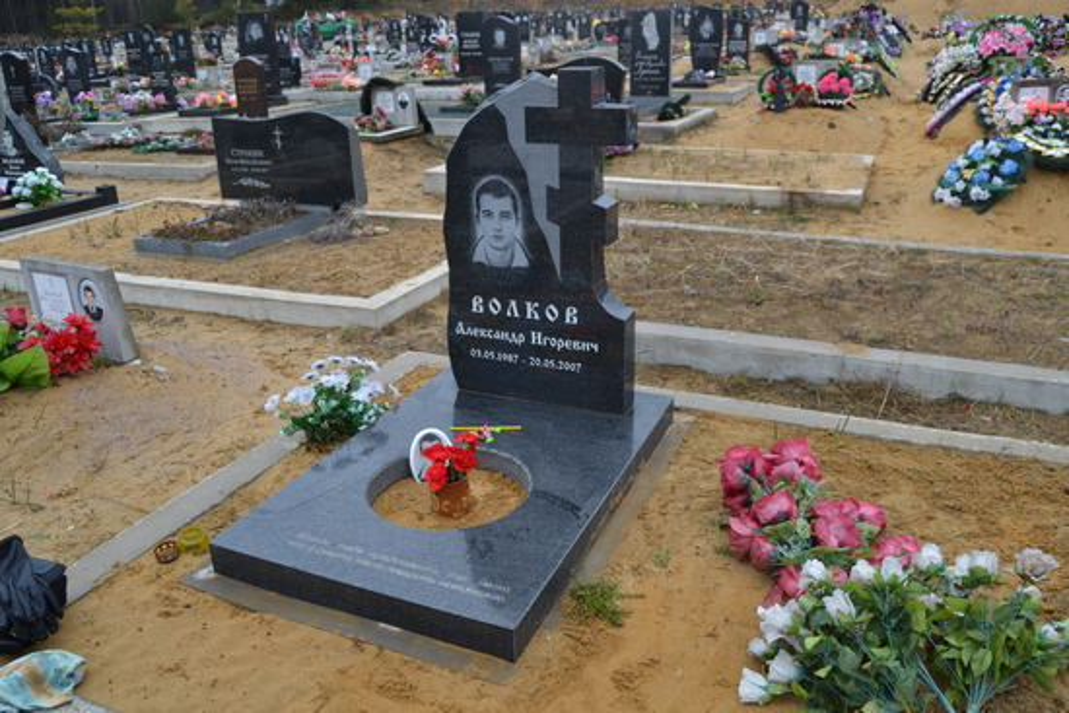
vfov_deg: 48.0
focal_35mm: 27
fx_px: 802
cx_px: 534
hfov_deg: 67.4
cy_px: 356
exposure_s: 1/160
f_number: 6.3
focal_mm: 18
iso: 100
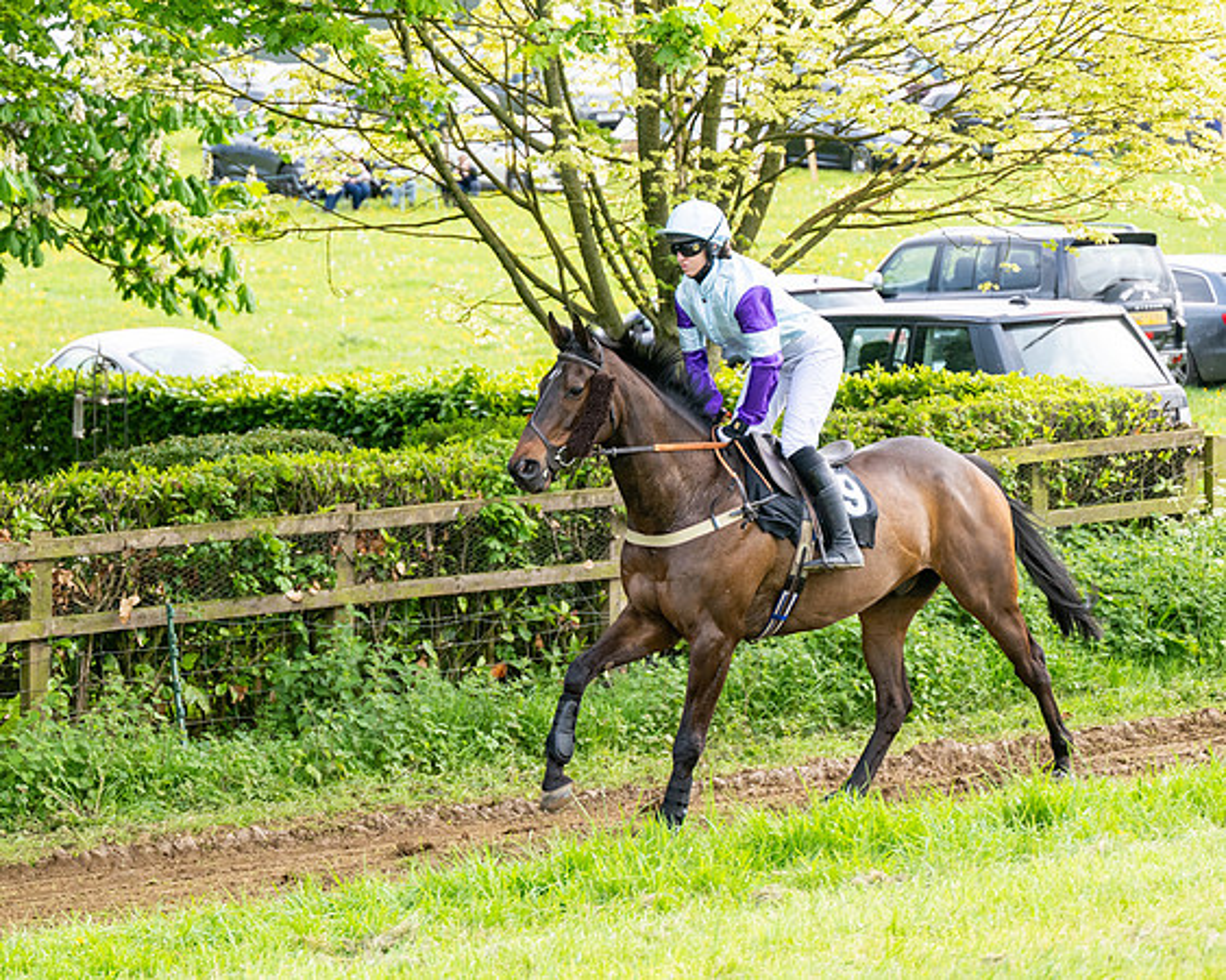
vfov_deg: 10.6
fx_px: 5300
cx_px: 723
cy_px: 496
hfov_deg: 13.2
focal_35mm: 146
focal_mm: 98
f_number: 4
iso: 400
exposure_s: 1/1250
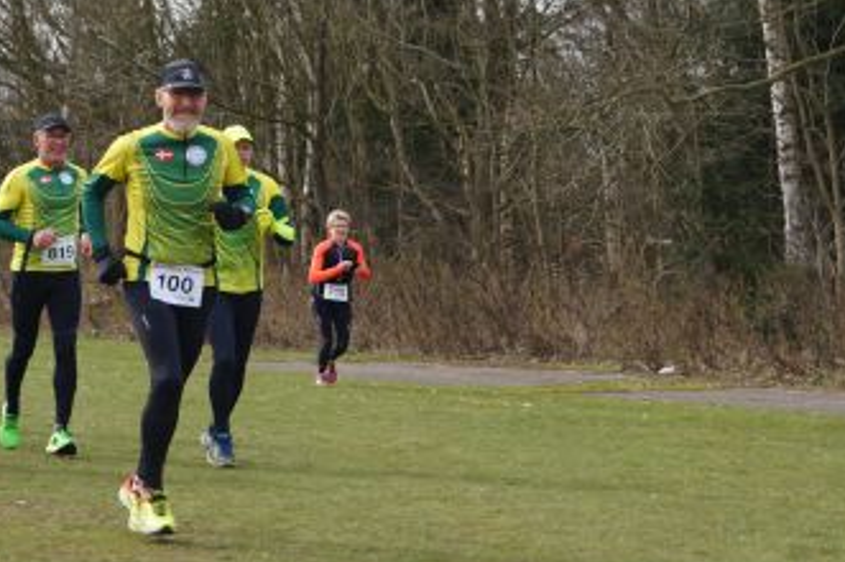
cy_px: 239
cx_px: 240
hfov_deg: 16.4
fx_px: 2925
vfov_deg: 11.0
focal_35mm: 125
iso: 100
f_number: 7.1
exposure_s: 1/125
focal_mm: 55
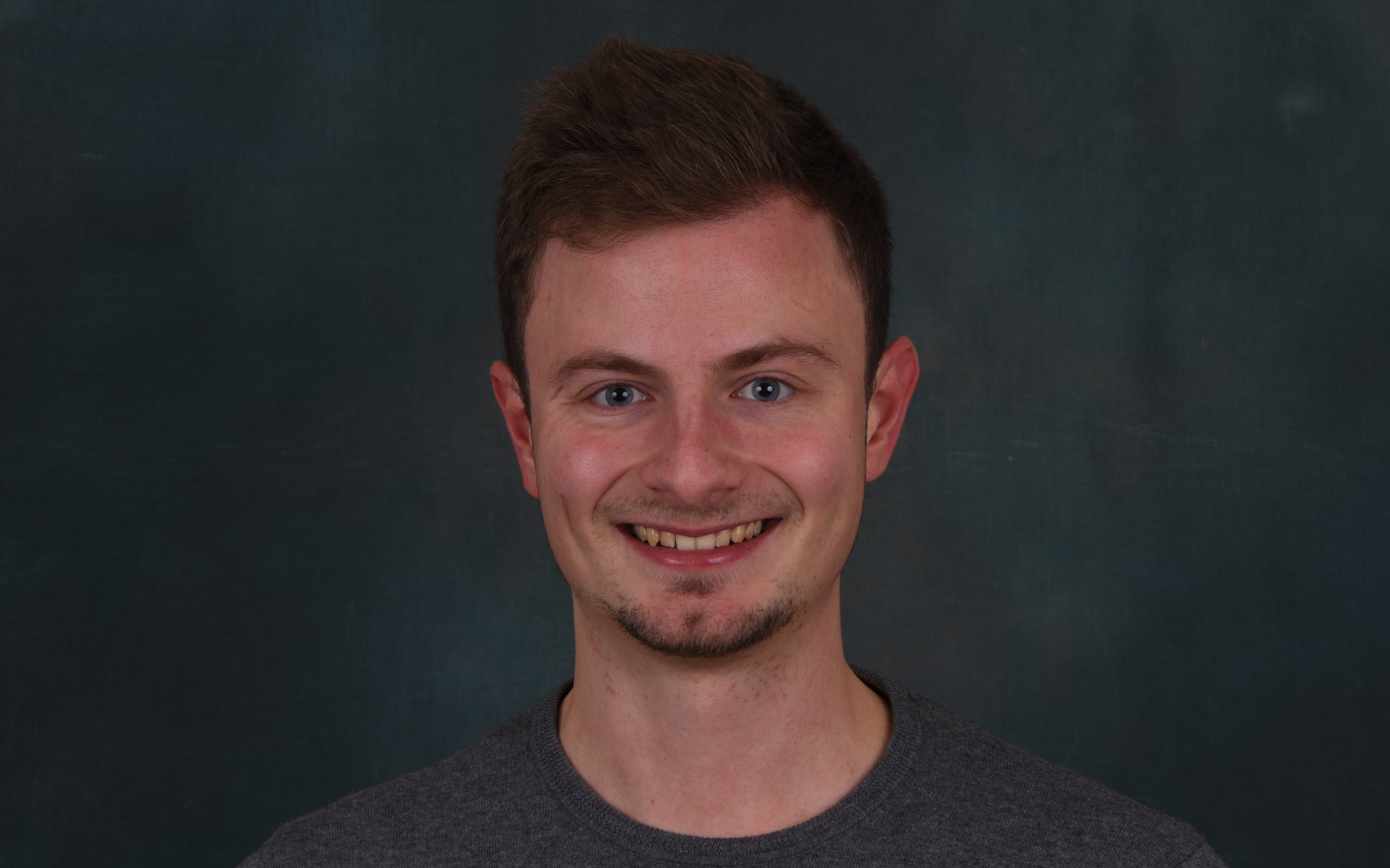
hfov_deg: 13.7
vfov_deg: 8.6
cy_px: 405
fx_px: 5796
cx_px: 695
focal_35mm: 153
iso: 200
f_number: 22
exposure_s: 1/60
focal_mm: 150
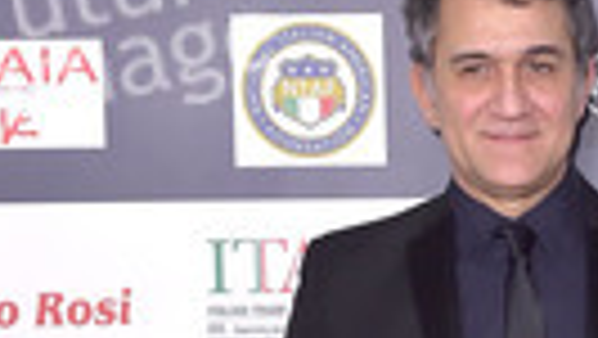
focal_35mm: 101
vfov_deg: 10.8
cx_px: 537
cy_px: 721
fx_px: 1602
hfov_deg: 20.7
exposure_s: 1/320
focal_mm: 32
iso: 500
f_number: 6.3
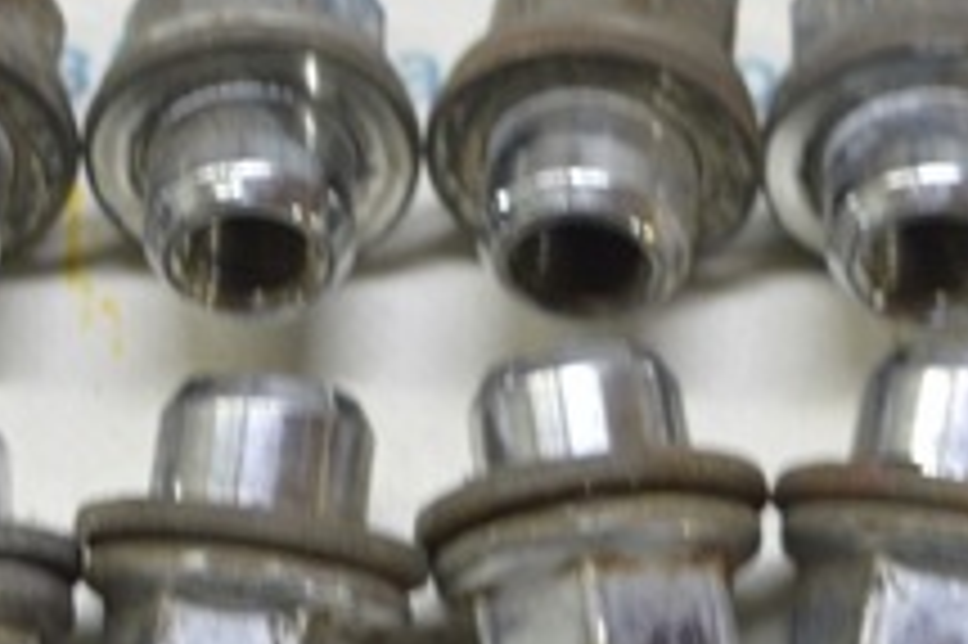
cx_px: 212
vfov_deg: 8.7
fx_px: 4205
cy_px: 538
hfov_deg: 13.1
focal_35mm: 156
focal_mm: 35
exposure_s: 1/20
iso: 400
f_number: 5.6
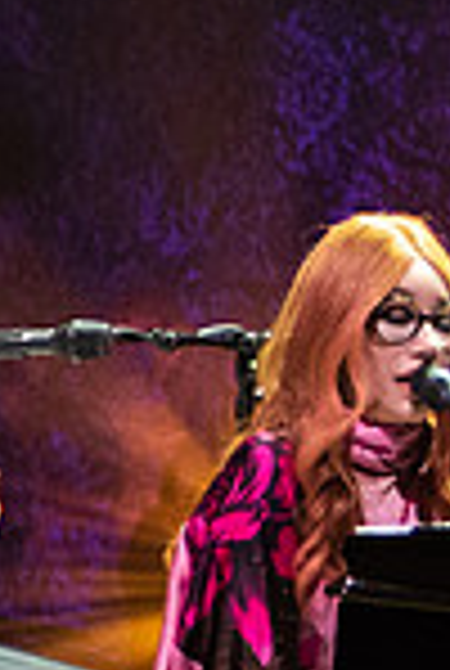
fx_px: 25791
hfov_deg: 1.0
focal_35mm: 1382
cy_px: 177
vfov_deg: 1.5
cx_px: 1336
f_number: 3.2
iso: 2000
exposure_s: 1/320
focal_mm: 200
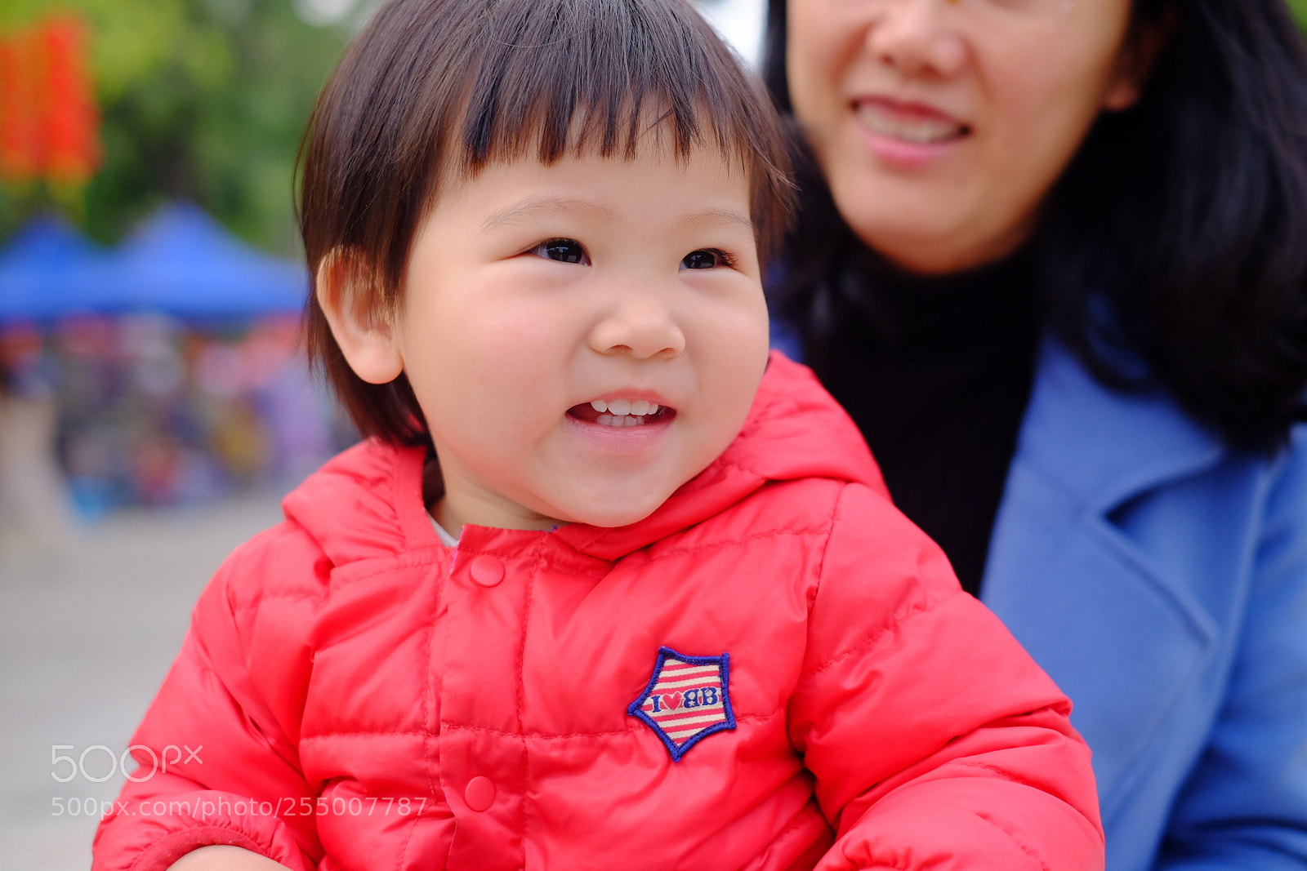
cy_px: 436
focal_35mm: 53
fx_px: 1924
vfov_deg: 25.5
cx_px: 654
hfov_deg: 37.5
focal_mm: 35
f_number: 2.2
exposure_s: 1/1400
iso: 800
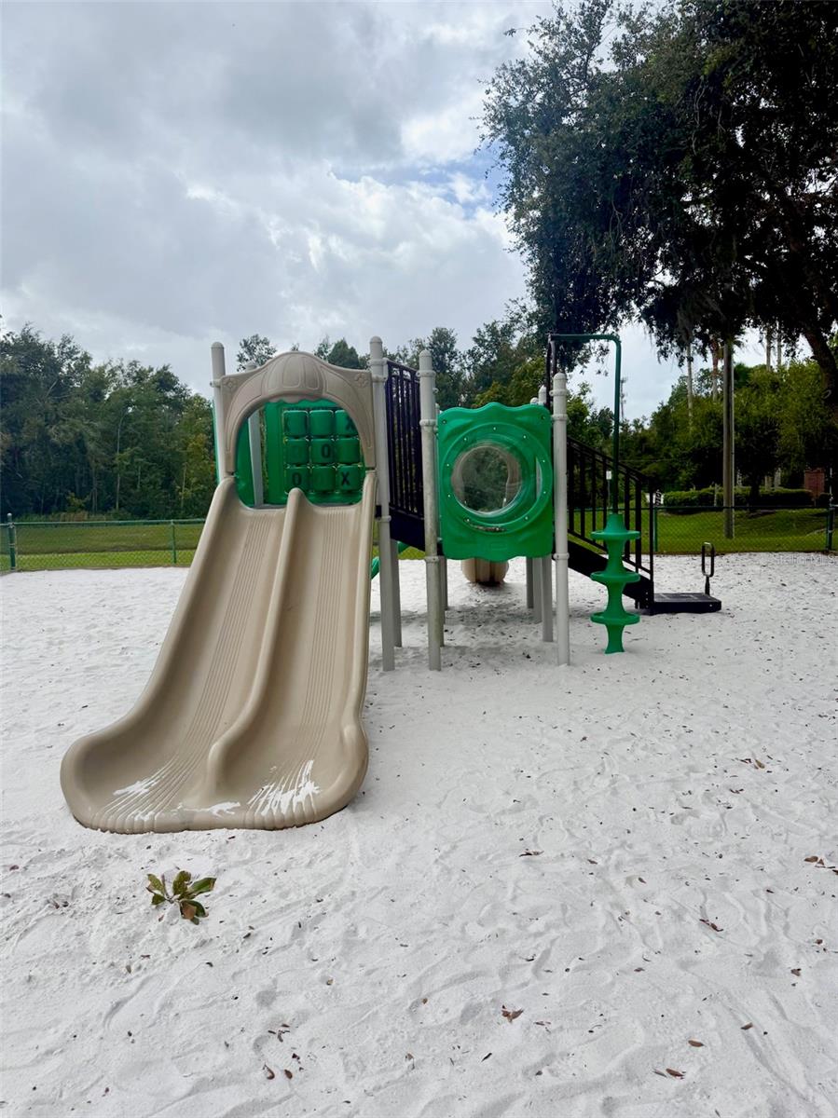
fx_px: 775
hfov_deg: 56.8
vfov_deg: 71.6
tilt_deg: -4.9
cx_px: 419
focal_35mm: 24
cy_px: 559
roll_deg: +1.4
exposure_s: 1/4975
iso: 80
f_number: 1.78
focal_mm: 6.76
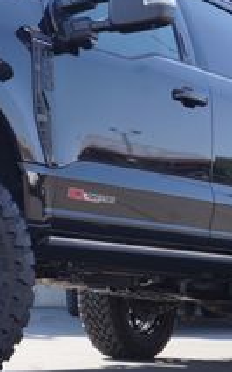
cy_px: 100
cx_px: -42
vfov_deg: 19.6
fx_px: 1068
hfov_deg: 12.1
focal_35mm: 106
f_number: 5.6
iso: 100
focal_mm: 23
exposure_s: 1/125
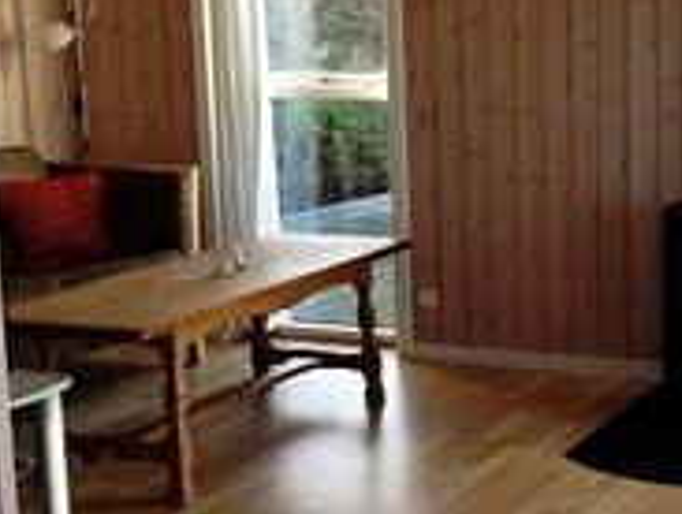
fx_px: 1421
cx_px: 716
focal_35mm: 72
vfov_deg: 20.5
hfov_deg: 25.4
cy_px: 212
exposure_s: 1/120
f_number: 2.4
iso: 64
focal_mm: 4.13
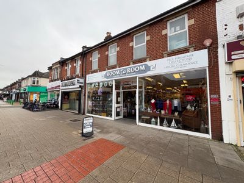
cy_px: 92
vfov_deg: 85.7
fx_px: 99
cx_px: 122
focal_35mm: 14
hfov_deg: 102.1
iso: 40
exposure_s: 1/120
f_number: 2.2
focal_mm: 2.22
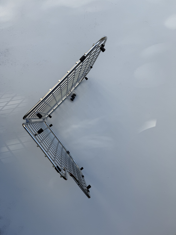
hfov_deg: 56.8
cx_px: 88
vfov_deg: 71.6
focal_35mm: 24
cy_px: 118
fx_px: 163
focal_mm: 6.76
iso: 80
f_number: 1.78
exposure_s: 1/1192
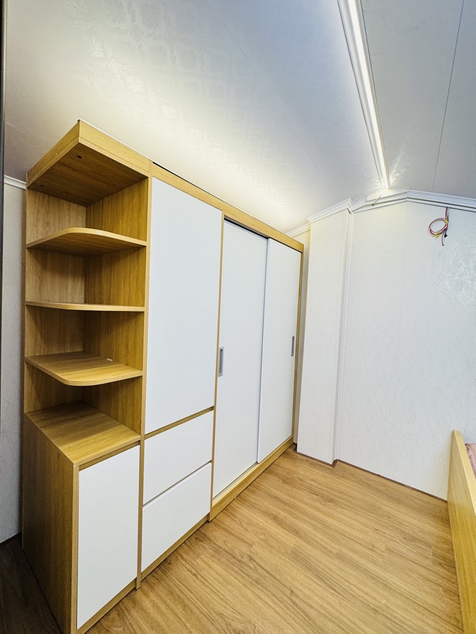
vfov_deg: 102.1
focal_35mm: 14
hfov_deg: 85.7
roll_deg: -2.4
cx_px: 238
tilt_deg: -1.7
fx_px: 257
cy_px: 317
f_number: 2.2
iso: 125
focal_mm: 2.22
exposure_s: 1/100
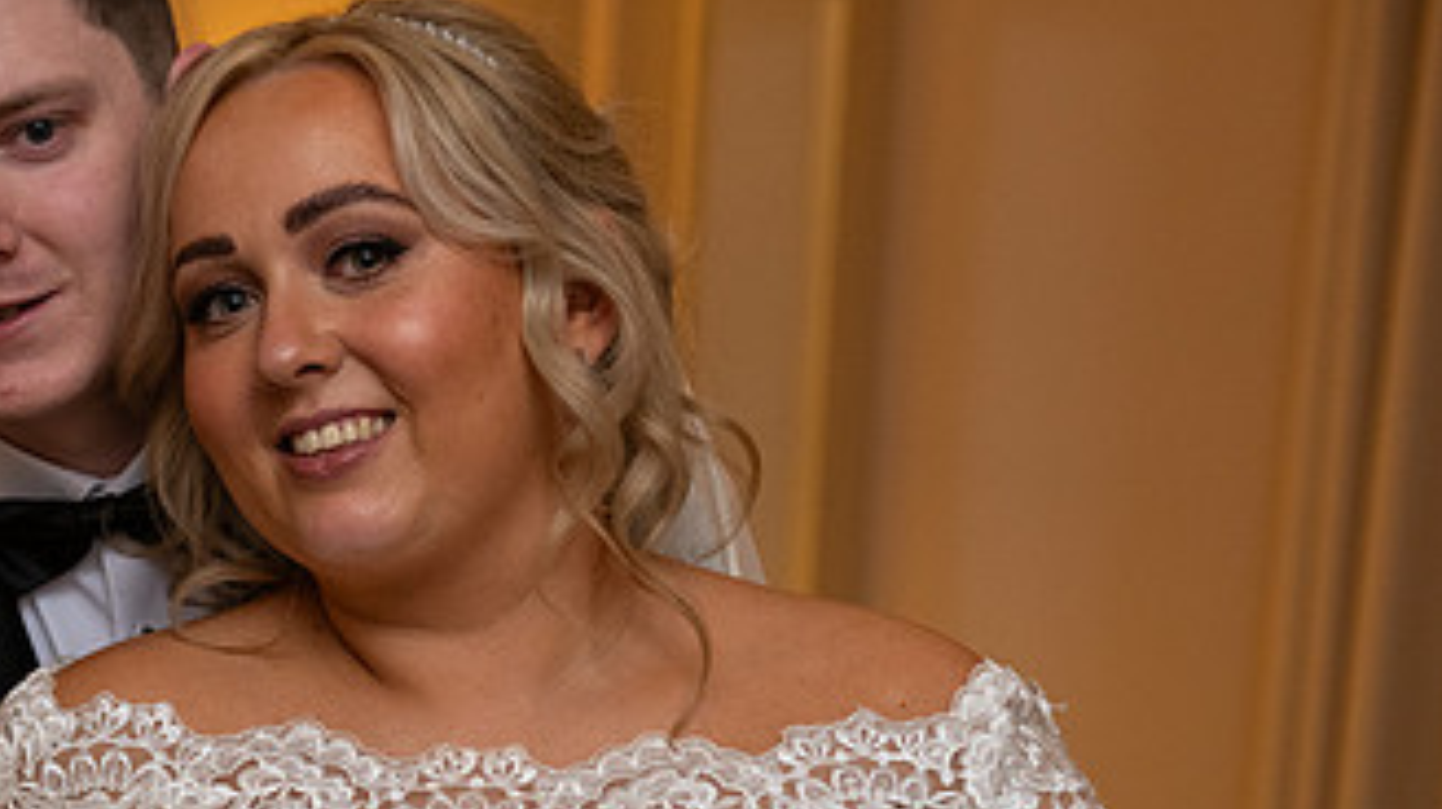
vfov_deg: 13.5
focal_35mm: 89
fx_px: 3401
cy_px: 662
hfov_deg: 23.4
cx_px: 176
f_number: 3.5
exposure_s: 1/160
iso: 800
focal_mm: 48
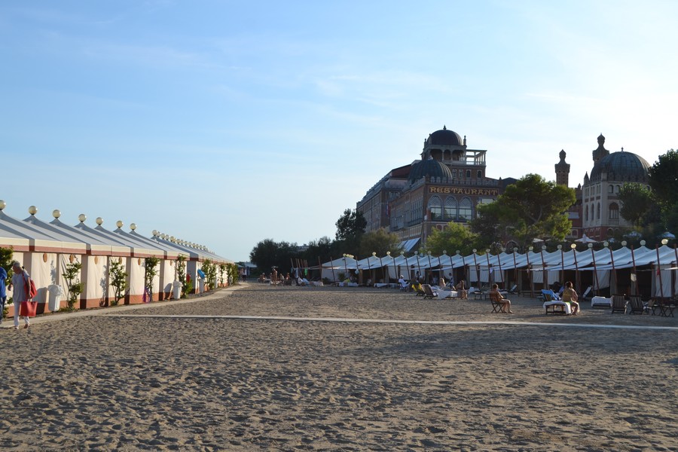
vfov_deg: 28.1
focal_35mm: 48
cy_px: 226
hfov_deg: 41.1
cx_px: 339
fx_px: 904
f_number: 9
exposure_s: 1/320
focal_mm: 32
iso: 100
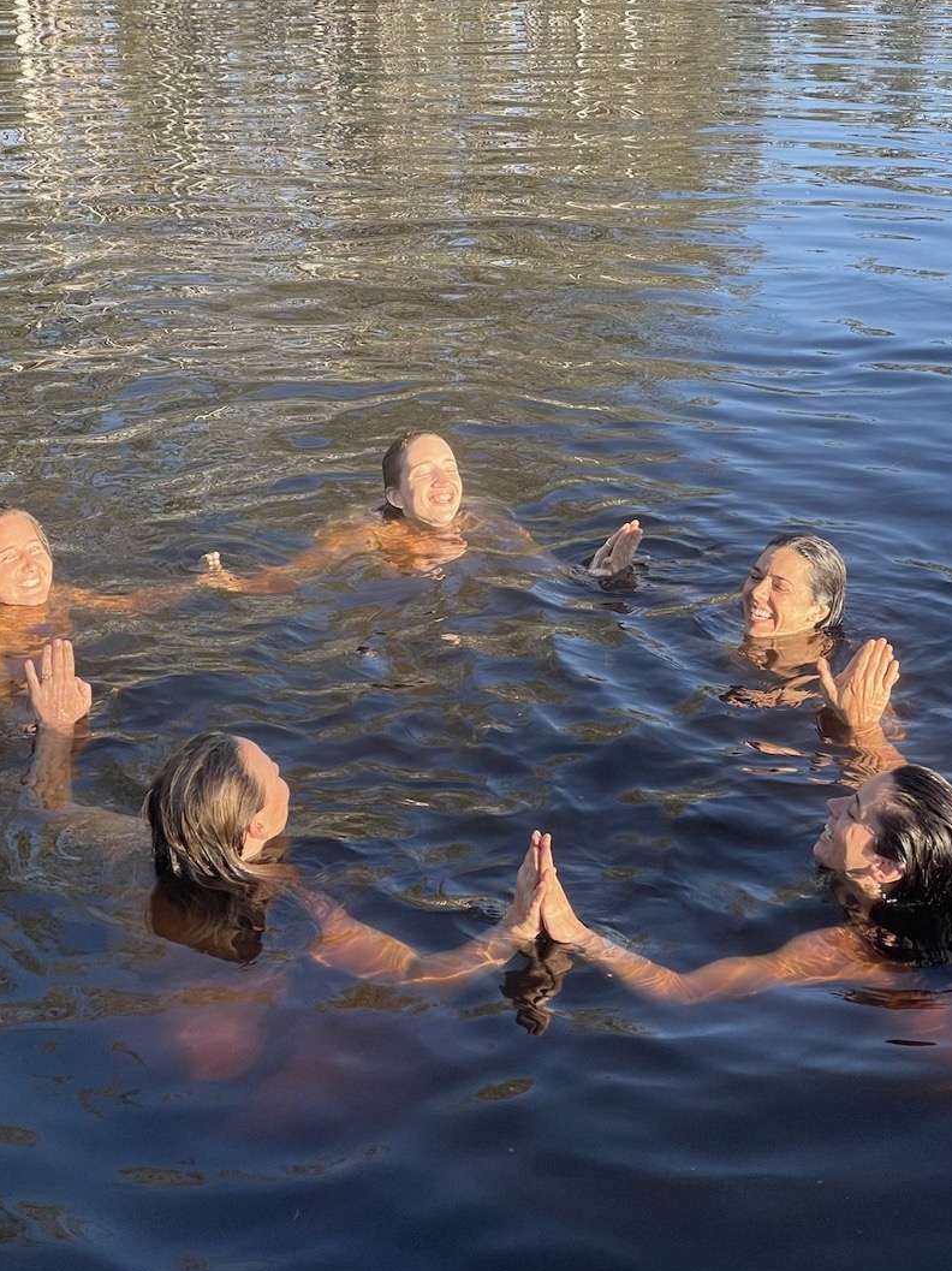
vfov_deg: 30.7
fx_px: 2312
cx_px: 478
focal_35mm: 63
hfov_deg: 23.3
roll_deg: -0.7
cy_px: 574
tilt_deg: -21.7
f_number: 2
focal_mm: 6
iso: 25
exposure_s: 1/350
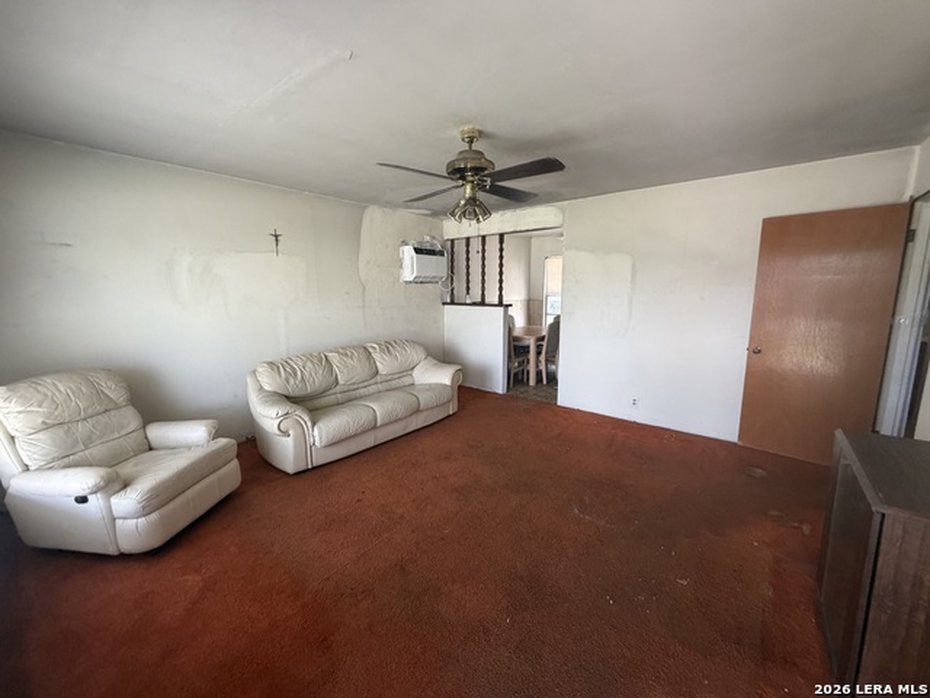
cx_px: 465
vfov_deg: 85.7
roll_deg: -0.3
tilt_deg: -8.4
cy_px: 349
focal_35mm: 14
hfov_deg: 102.1
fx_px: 376
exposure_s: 1/121
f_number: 2.2
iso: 320
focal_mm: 2.22
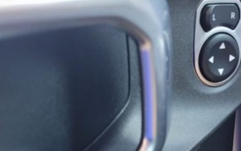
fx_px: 374
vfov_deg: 22.1
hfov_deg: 33.6
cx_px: 222
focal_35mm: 57
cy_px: 143
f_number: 1.8
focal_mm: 5.4
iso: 200
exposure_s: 1/50
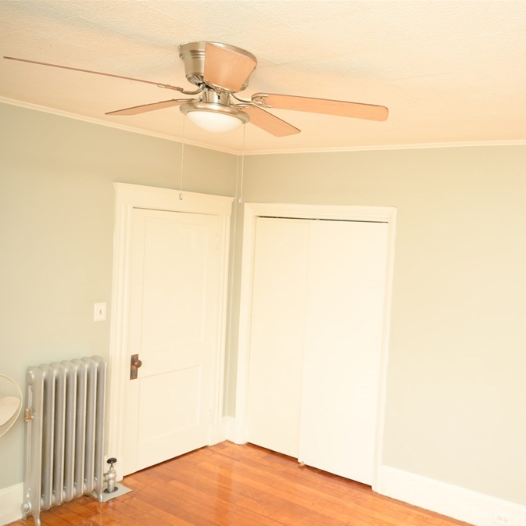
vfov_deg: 52.5
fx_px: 533
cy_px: 265
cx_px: 395
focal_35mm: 31
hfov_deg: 50.3
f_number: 4.5
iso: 640
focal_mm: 24
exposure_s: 1/80
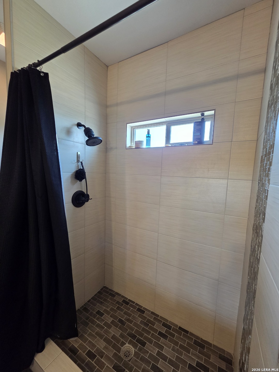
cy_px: 186
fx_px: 140
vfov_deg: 106.2
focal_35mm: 13
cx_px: 140
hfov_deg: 89.9
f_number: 2.2
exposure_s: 1/60
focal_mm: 2.2
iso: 200
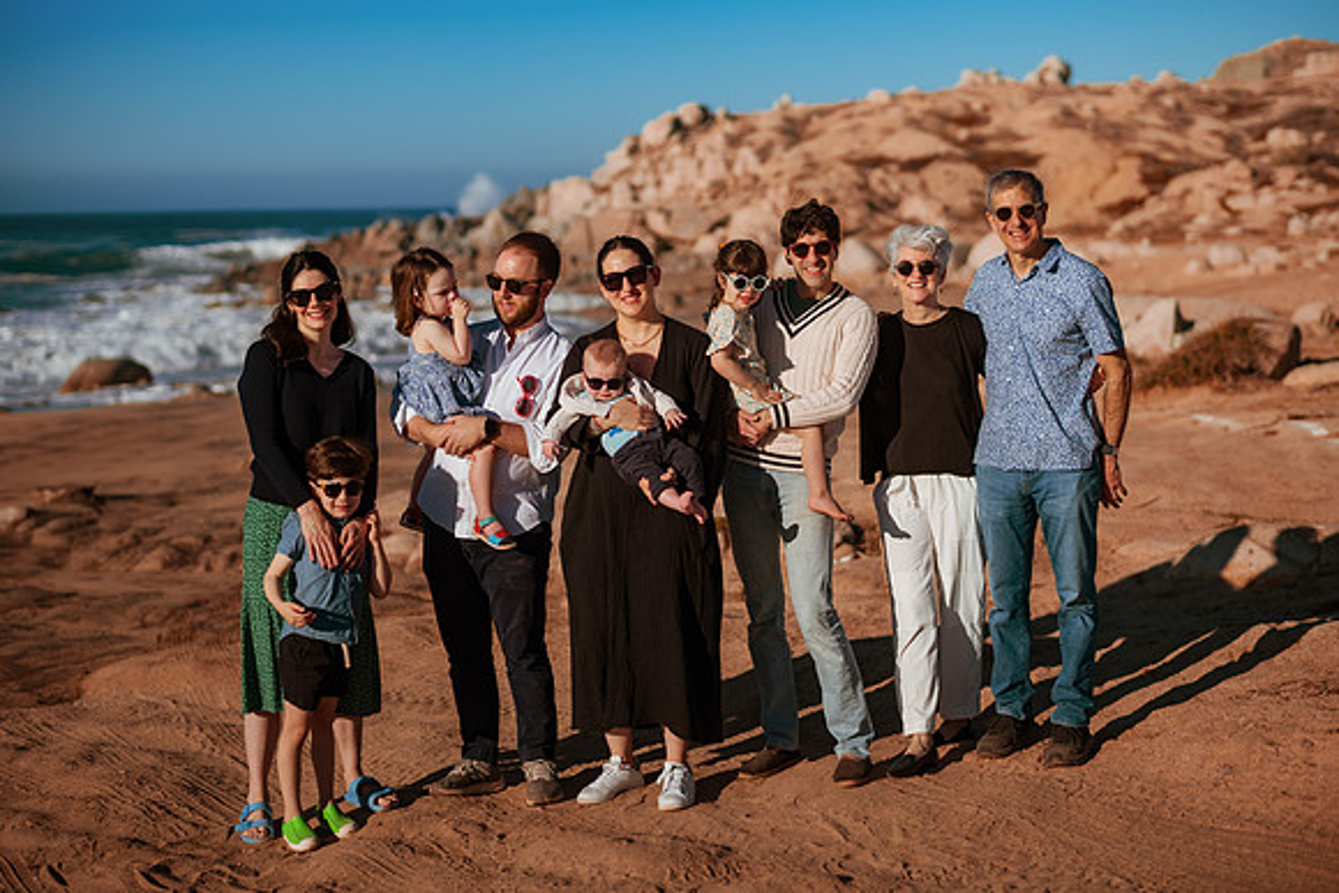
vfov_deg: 23.4
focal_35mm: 58
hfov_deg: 34.5
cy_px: 446
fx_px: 2158
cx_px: 670
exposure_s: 1/8000
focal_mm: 58
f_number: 2.2
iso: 50
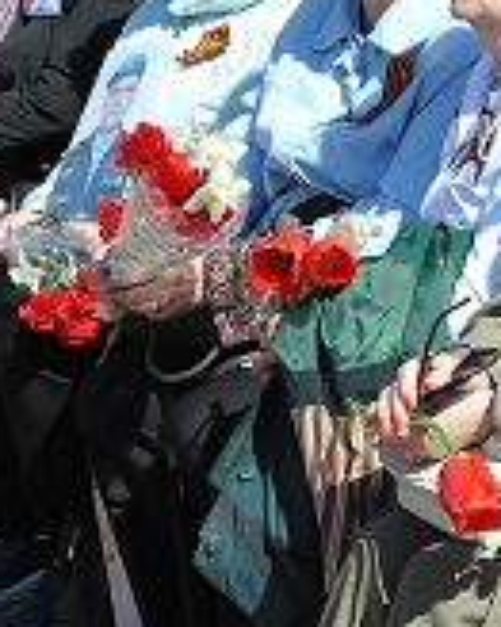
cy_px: 128
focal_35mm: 142
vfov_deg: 13.5
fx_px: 2634
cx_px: 1017
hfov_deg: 10.0
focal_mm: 31
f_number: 6.3
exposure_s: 1/1000
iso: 500
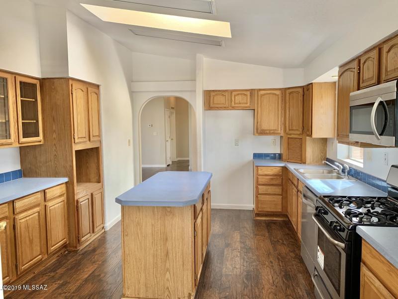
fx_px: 299
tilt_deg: -3.4
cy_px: 150
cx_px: 199
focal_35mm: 26
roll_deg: +0.7
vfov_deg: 53.1
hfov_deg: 67.3
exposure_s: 1/121
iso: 64
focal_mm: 4.25
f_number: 1.8
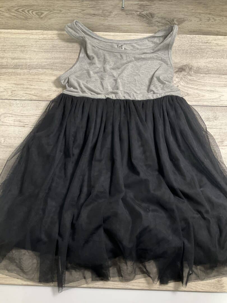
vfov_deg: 61.7
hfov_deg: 48.2
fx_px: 254
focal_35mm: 29
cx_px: 114
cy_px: 152
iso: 100
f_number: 1.8
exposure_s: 1/43
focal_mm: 3
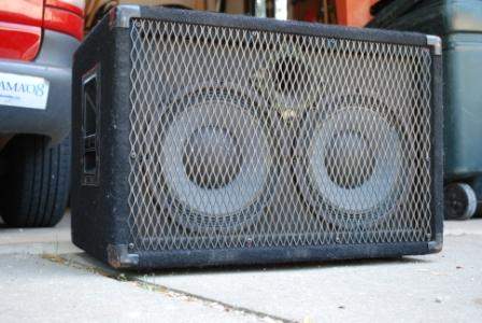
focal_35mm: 51
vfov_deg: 26.6
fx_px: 684
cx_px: 241
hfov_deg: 38.8
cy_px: 162
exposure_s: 1/40
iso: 400
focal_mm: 34
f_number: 5
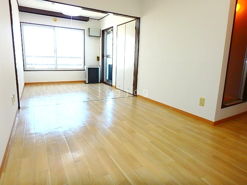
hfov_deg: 79.0
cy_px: 92
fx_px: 150
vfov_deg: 63.4
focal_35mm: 21
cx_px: 124
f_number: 3.5
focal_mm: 3.7
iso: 125
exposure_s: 1/80
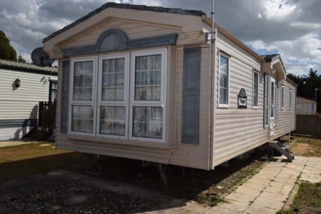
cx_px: 160
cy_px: 107
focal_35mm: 30
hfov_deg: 61.9
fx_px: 267
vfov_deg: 43.6
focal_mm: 20
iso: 100
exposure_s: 1/200
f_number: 11
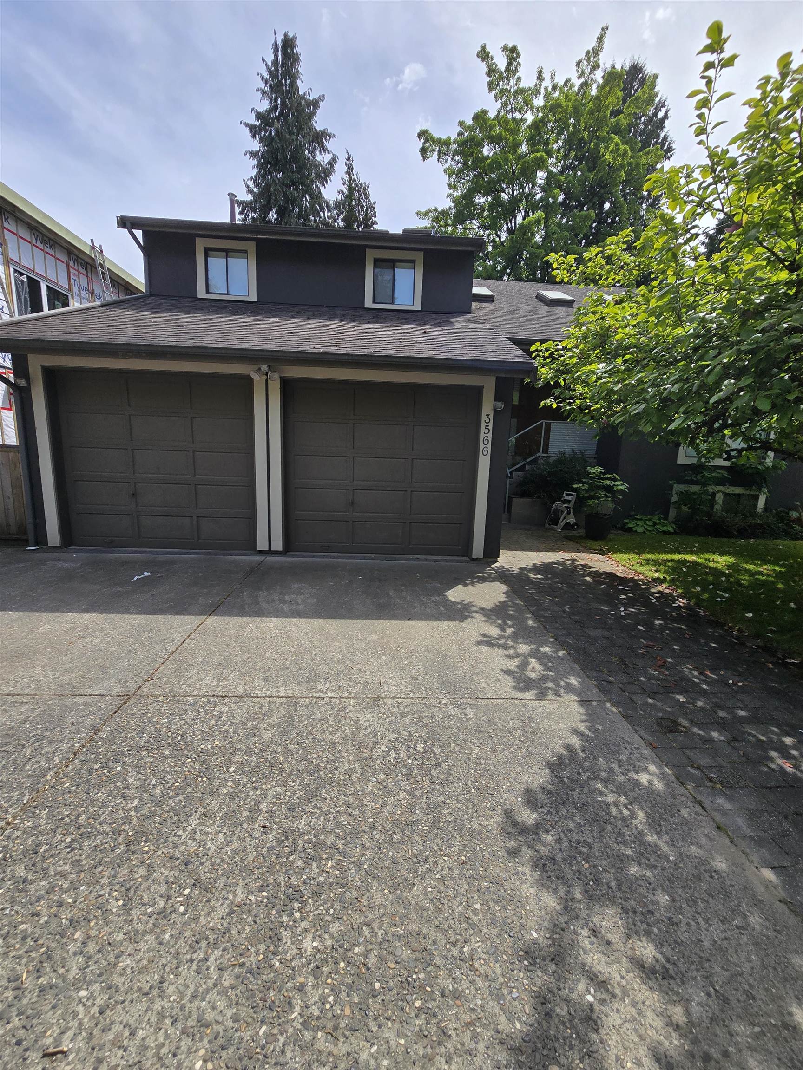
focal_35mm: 13
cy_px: 535
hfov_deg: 89.9
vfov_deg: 106.2
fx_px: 402
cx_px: 402
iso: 50
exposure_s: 1/2531
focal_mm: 2.2
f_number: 2.2
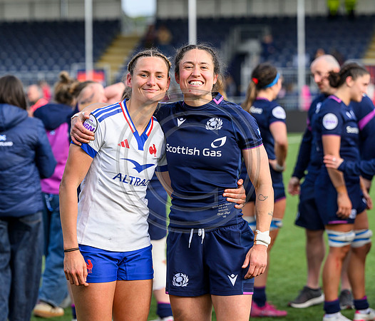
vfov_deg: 9.4
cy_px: 147
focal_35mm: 171
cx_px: 190
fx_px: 1954
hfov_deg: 11.0
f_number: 4
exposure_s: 1/1250
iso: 500
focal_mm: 135
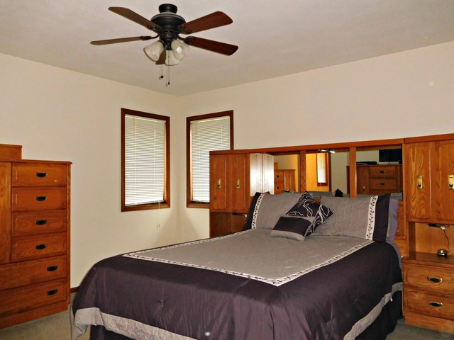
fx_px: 328
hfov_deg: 69.4
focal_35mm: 25
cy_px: 170
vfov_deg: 54.9
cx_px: 227
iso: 560
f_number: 3.4
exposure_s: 1/30
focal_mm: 4.5
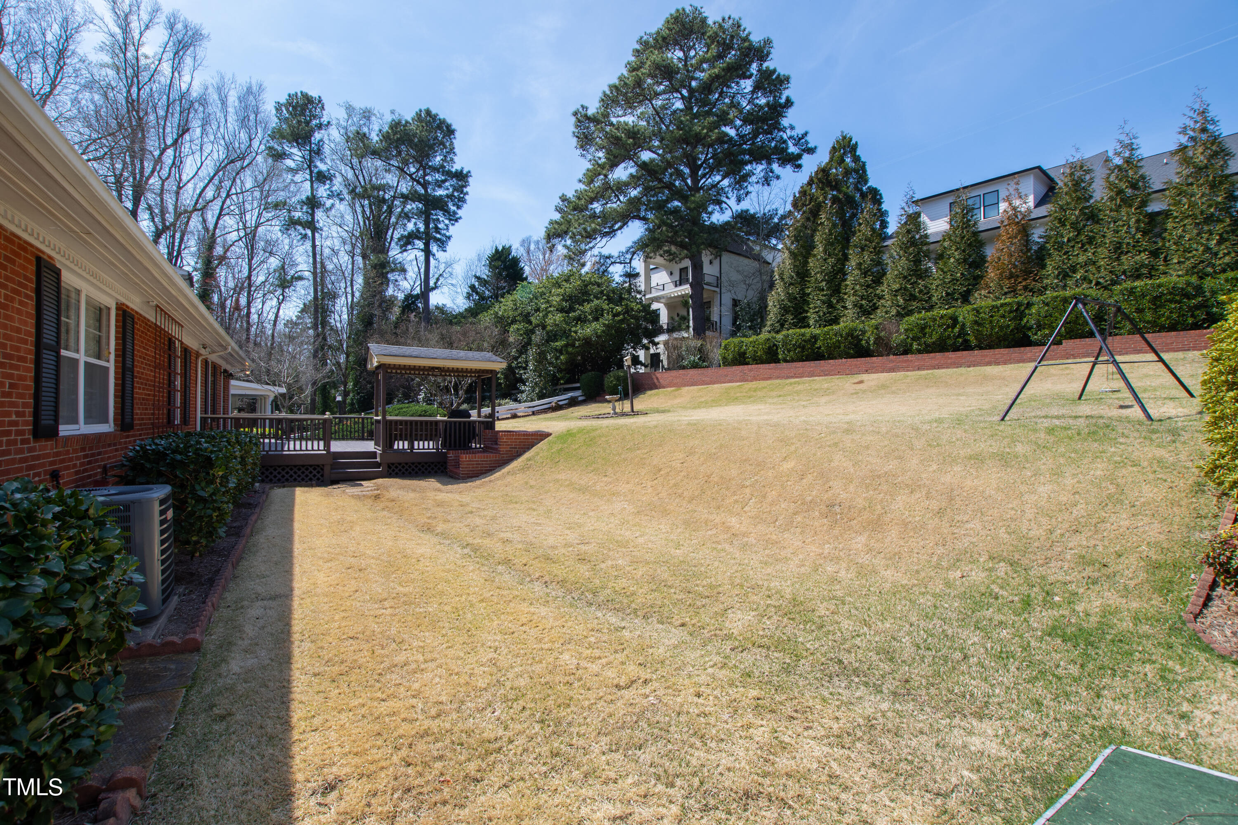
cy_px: 412
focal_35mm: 15
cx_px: 619
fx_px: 516
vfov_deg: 77.3
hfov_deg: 100.4
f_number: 8
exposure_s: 1/125
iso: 100
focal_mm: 10
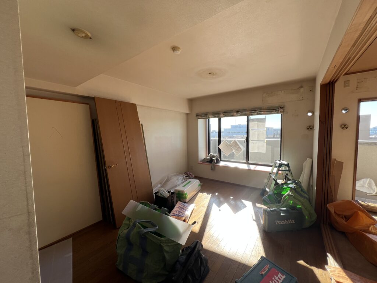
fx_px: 142
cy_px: 142
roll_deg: +0.9
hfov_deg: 106.2
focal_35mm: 13
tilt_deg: -3.2
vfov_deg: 89.9
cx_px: 188
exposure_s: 1/214
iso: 32
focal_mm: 1.57
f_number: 1.8
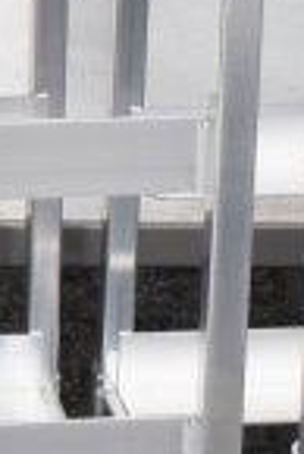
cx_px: -586
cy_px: -418
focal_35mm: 246
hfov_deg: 5.3
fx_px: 3108
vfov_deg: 8.0
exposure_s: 1/160
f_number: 7.1
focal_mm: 26
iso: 200
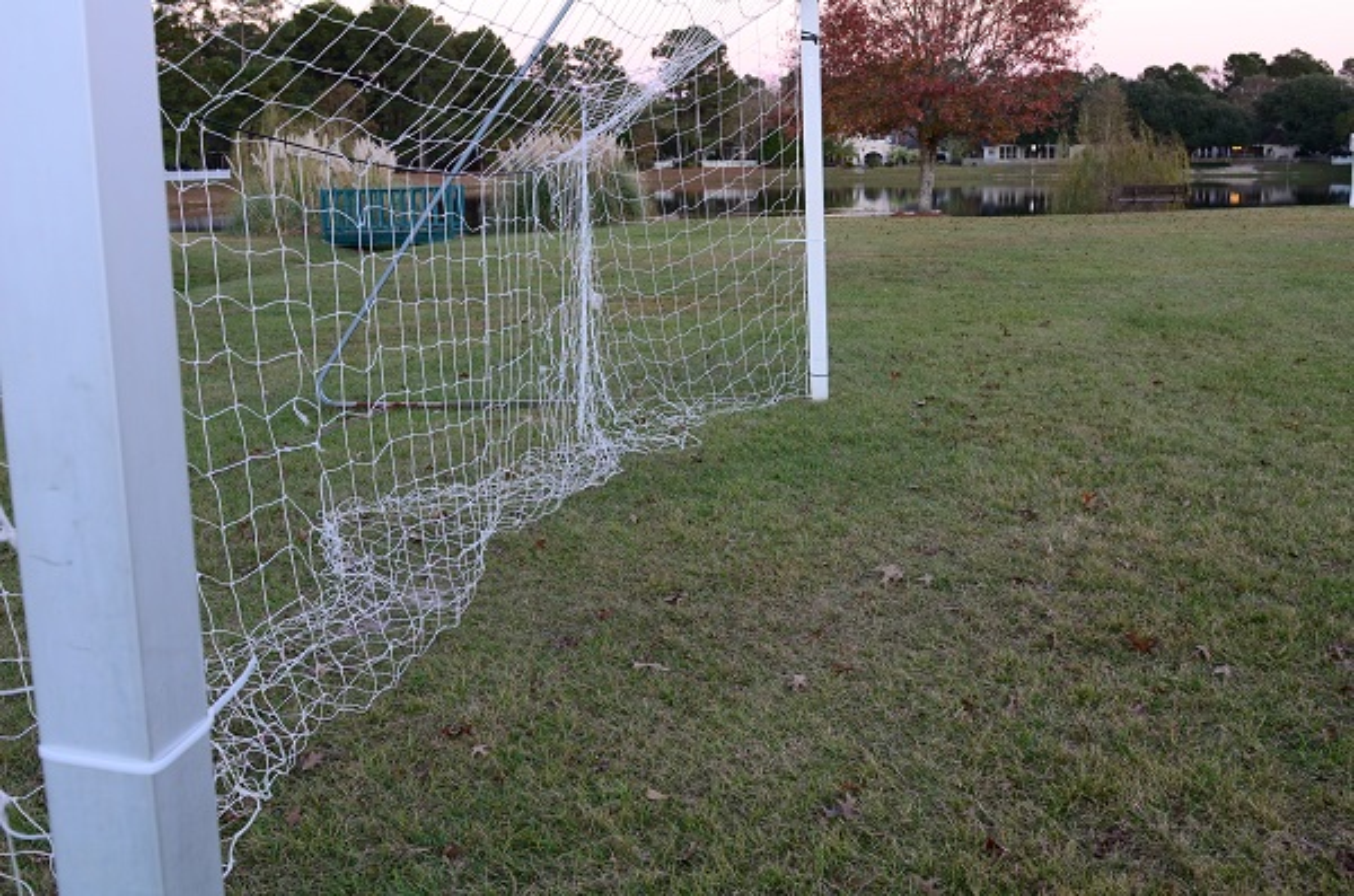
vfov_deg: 36.7
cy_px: 448
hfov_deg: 53.2
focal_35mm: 36
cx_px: 677
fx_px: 1351
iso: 640
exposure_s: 1/40
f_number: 6.3
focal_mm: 24
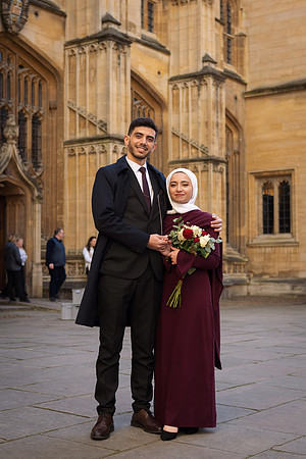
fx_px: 765
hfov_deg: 22.6
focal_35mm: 60
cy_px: 230
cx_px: 153
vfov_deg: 33.4
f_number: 2.8
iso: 200
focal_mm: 40
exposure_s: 1/640
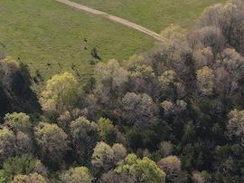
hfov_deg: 18.7
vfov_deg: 15.7
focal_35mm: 89
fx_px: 627
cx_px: -148
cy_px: -56
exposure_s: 1/25
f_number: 2.8
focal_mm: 4.5
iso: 100
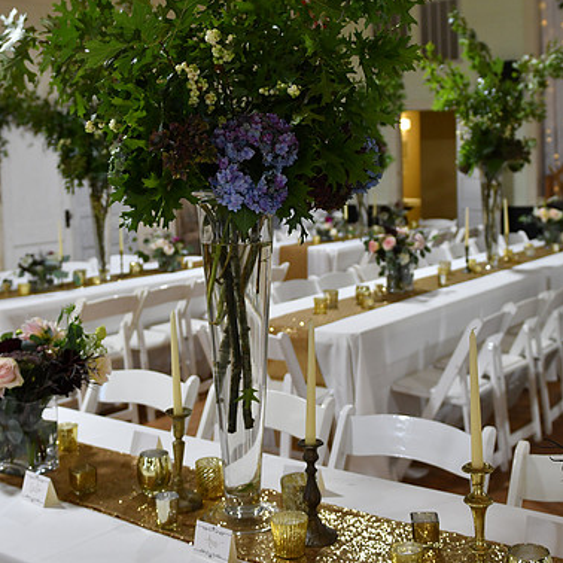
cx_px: 276
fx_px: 865
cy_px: 174
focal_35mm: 47
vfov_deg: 35.6
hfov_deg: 36.1
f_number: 2.8
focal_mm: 24
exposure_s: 1/400
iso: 1000
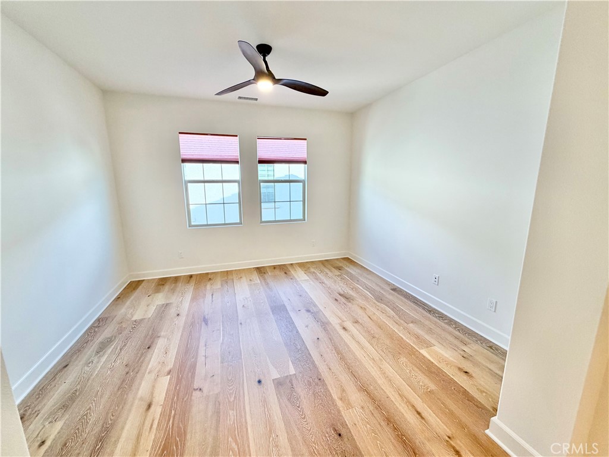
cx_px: 304
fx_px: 246
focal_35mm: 14
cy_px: 228
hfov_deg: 102.1
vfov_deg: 85.7
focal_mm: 2.22
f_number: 2.2
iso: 200
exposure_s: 1/120
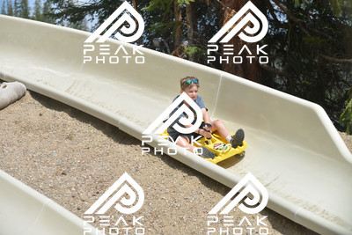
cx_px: 176
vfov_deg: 11.2
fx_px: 1193
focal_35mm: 122
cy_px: 118
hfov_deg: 16.8
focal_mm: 122
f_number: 6.3
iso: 160
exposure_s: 1/800
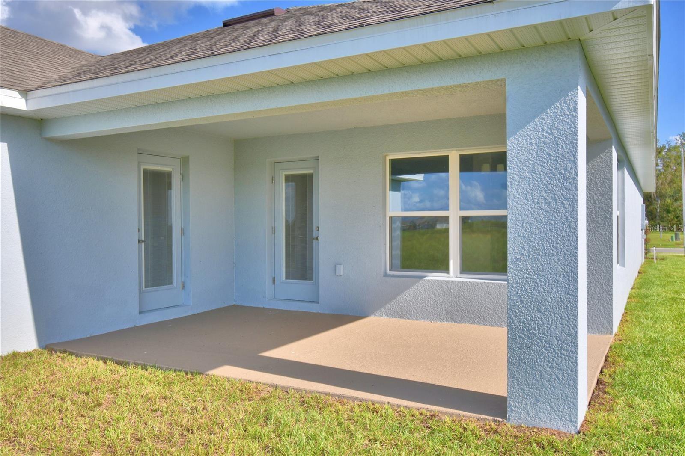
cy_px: 228
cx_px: 342
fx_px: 571
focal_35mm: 30
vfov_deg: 43.6
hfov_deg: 61.9
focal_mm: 20
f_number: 5.6
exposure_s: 1/500
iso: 100
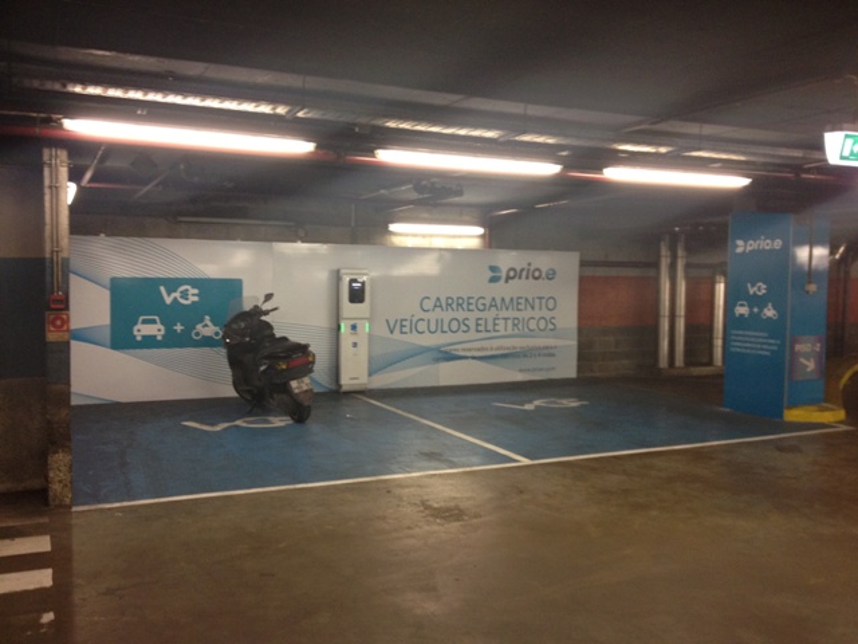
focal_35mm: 35
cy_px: 322
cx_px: 429
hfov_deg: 52.6
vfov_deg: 40.7
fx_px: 868
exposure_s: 1/20
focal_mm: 4.28
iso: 160
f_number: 2.4
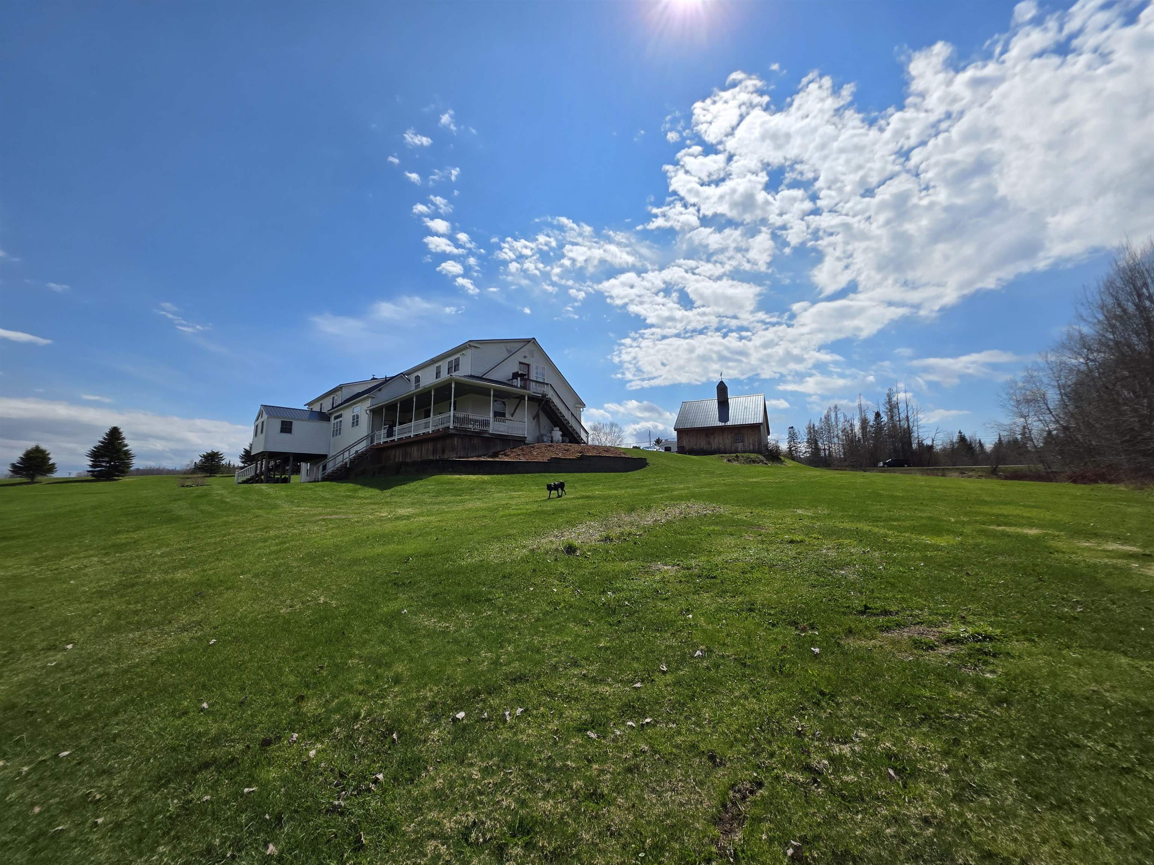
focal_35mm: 13
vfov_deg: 89.9
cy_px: 432
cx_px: 577
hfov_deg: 106.2
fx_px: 433
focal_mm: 2.2
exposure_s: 1/4518
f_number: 1.9
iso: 40
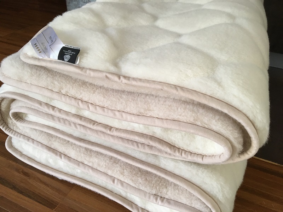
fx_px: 237
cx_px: 142
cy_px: 106
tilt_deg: -34.6
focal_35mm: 29
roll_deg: -1.0
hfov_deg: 61.7
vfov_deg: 48.2
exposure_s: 1/33
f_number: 2.2
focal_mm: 4.15
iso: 125
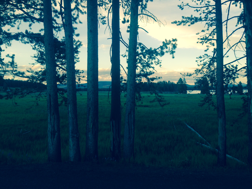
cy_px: 94
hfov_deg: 55.4
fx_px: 240
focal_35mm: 33
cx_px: 126
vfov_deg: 42.9
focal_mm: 4.12
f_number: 2.4
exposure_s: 1/199
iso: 50
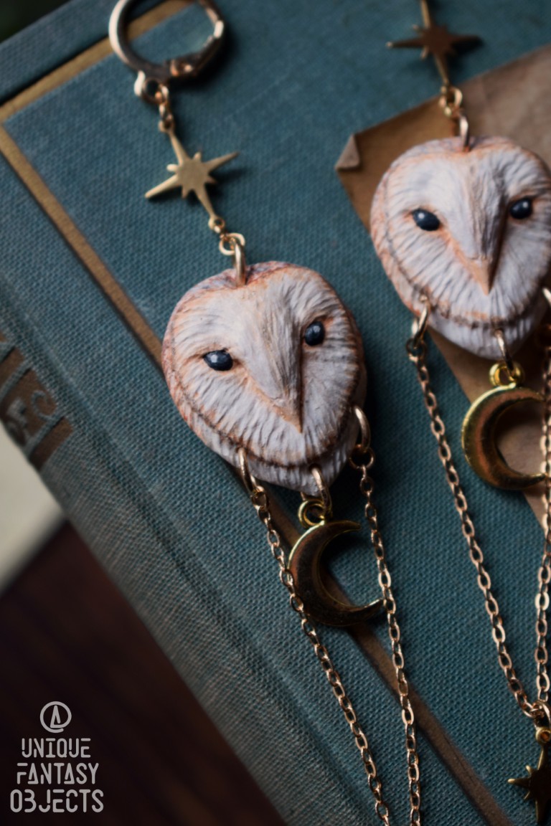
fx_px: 1894
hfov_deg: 16.6
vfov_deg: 24.6
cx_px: 276
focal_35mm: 82
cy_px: 413
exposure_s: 1/60
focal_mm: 55
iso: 450
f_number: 5.6
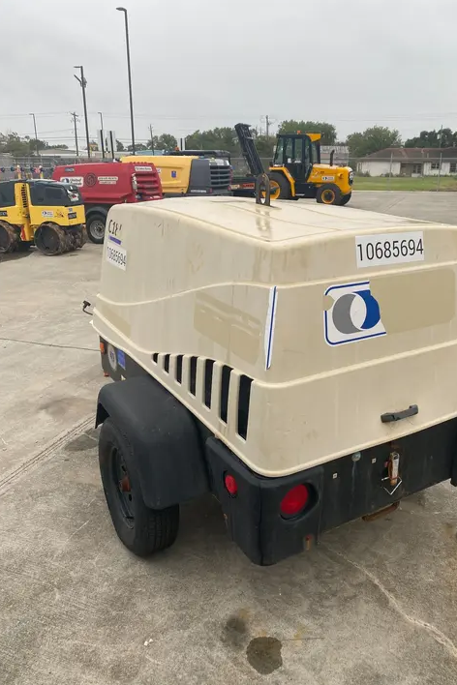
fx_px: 533
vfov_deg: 65.5
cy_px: 346
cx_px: 261
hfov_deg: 46.3
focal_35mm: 28
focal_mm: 4.25
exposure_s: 1/421
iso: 32
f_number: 1.8
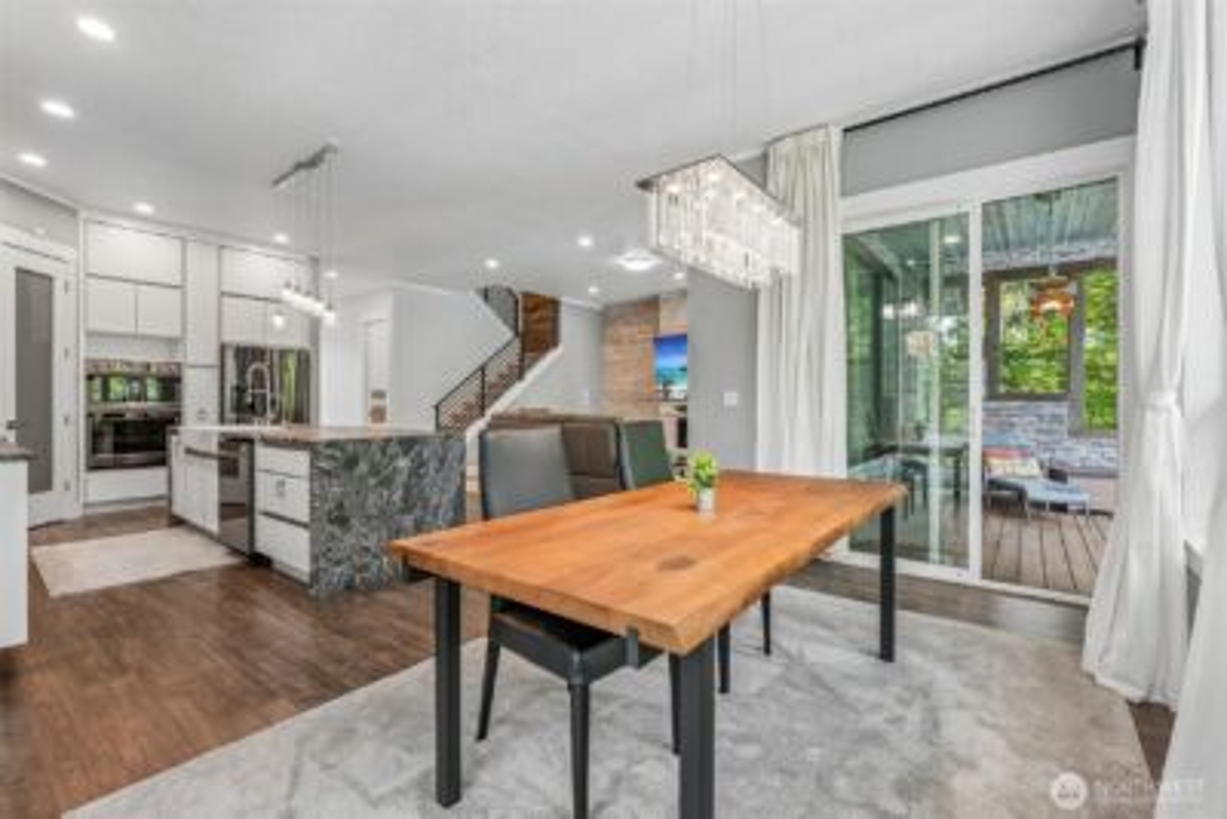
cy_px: 410
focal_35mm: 16
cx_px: 614
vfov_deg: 73.8
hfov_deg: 96.7
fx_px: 546
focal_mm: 16
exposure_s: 1/20
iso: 400
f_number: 8
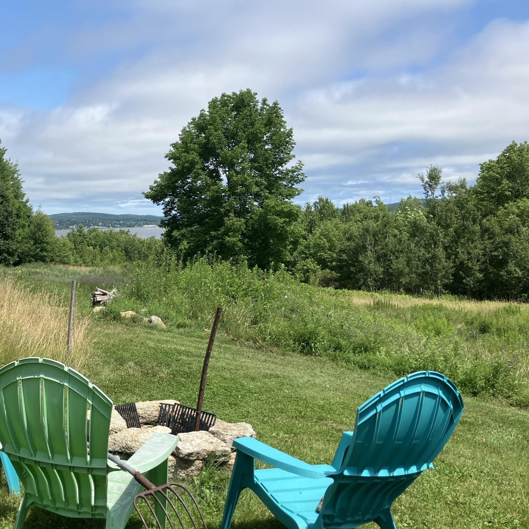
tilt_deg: -1.6
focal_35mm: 41
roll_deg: -0.3
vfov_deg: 40.9
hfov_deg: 39.1
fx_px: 709
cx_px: 96
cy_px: 265
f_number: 1.8
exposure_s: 1/1799
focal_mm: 3.99
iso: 32
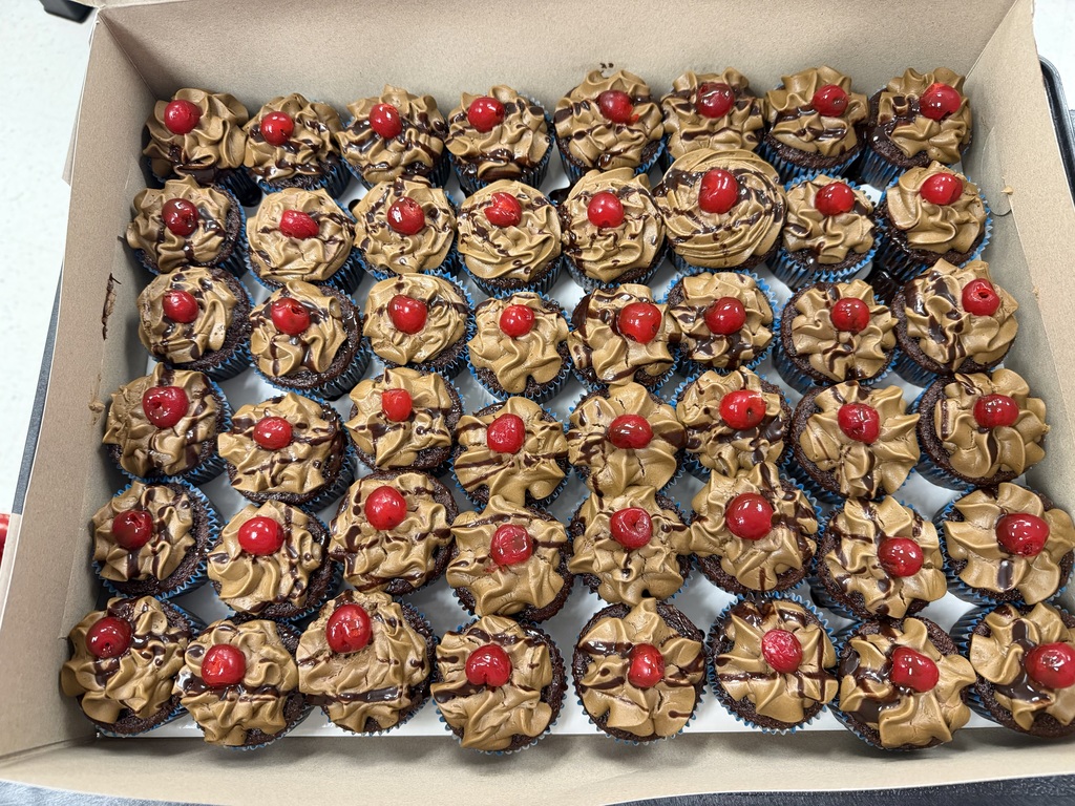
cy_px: 403
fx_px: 745
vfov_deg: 56.8
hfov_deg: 71.6
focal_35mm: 24
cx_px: 538
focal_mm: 6.76
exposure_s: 1/60
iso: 400
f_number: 1.78
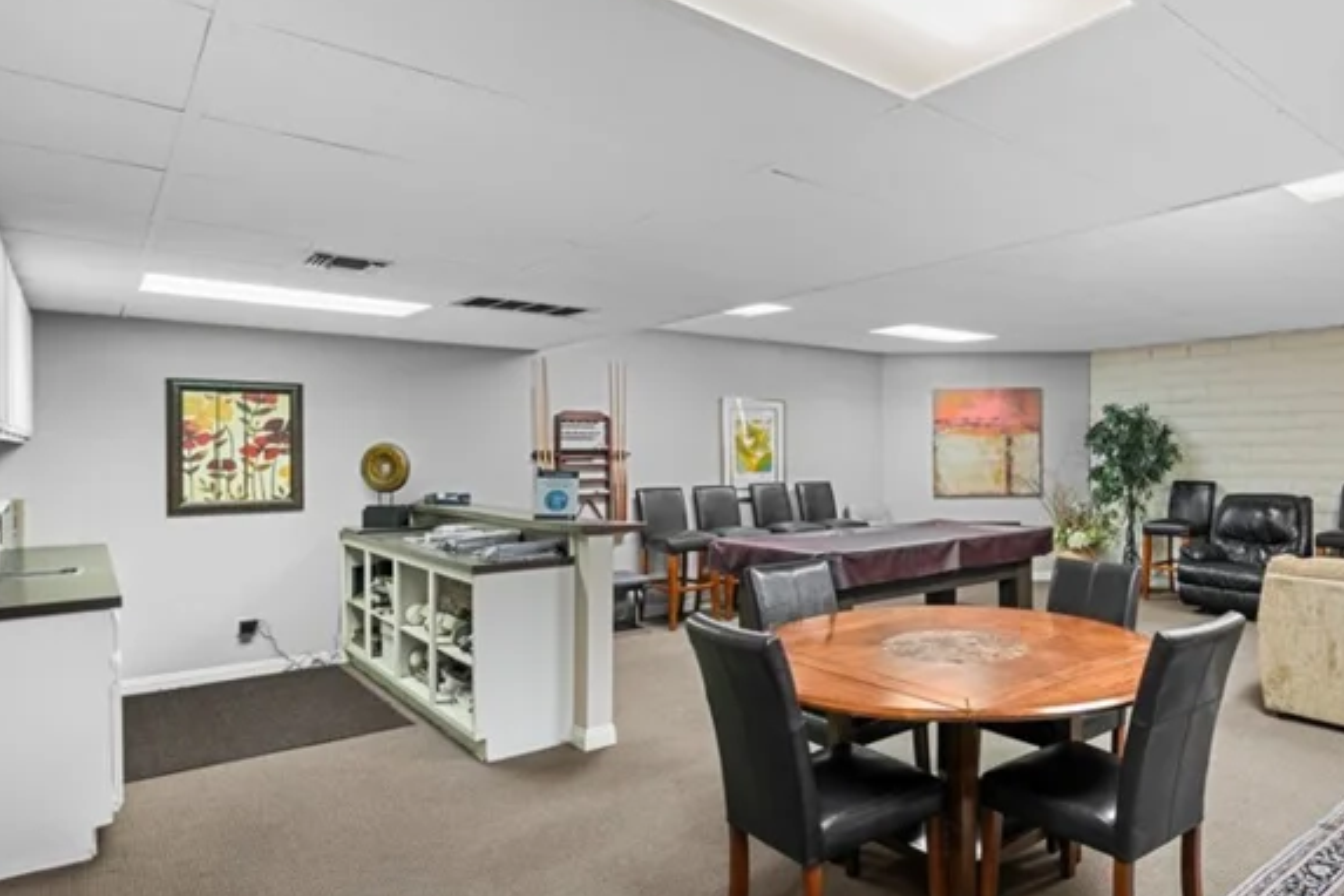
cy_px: 471
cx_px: 898
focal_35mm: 22
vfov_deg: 57.2
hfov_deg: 76.1
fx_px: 821
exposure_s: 1/1.43
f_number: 8
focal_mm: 15
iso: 800
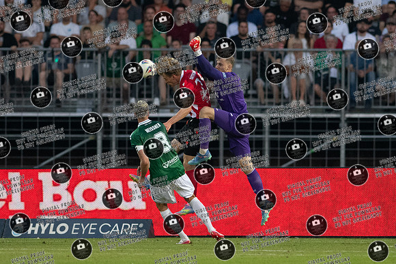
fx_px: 8968
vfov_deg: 1.7
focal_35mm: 815
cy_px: 134
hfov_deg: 2.5
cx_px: 258
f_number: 3.2
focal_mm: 300
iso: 2500
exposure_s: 1/1600
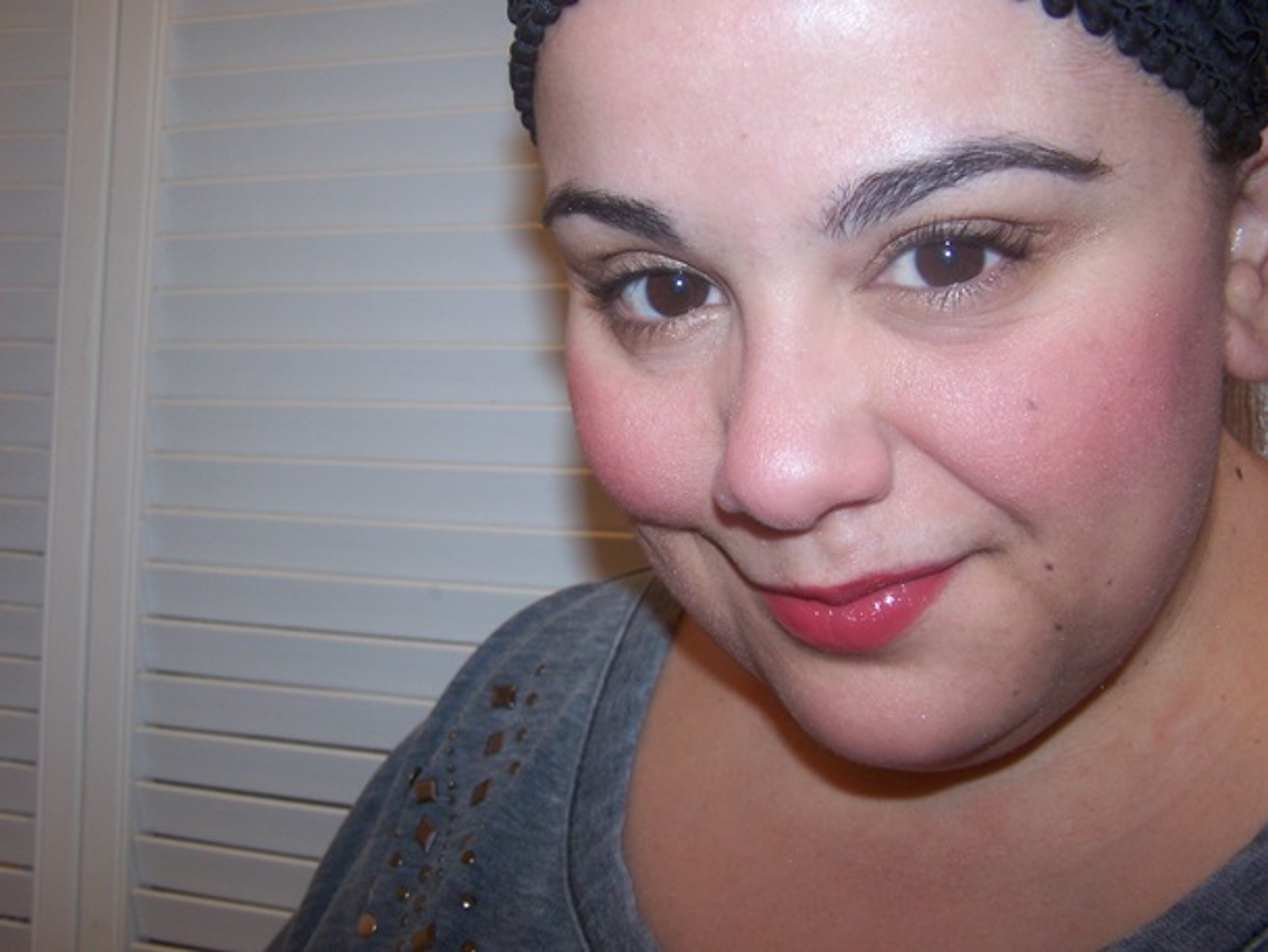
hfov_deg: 49.0
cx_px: 634
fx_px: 1393
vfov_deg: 37.7
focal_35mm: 38
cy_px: 476
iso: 80
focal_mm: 6.3
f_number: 2.8
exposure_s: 1/60
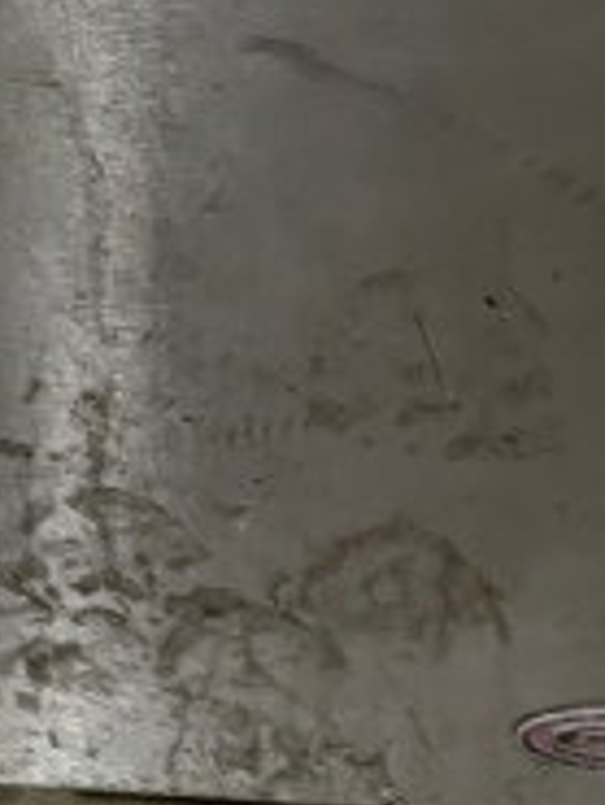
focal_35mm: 114
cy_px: -659
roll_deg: +0.4
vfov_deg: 14.9
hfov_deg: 13.0
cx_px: 348
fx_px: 2654
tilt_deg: -25.2
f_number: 1.6
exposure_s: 1/60
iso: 200
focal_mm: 4.2
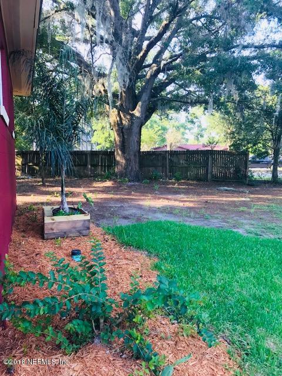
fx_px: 304
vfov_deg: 63.4
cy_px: 188
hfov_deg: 49.7
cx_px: 141
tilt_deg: -4.1
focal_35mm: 28
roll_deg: +0.0
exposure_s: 1/120
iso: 40
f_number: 1.8
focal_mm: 3.99
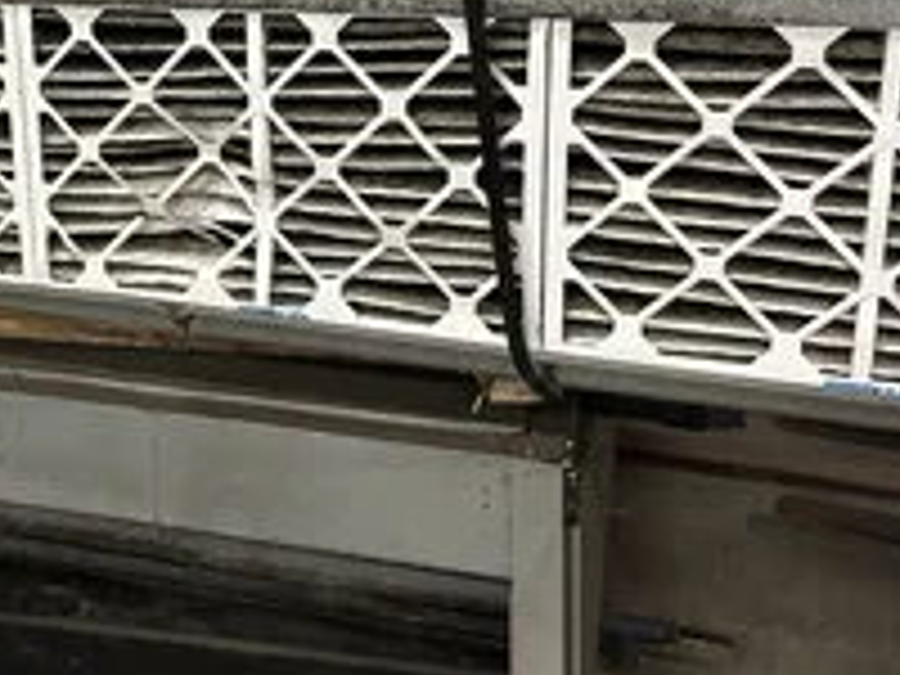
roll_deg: +2.0
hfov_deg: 35.2
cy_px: 104
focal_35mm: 52
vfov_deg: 27.3
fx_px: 1352
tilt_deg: -12.2
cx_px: 135
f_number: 1.5
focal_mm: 5.7
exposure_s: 1/60
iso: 250
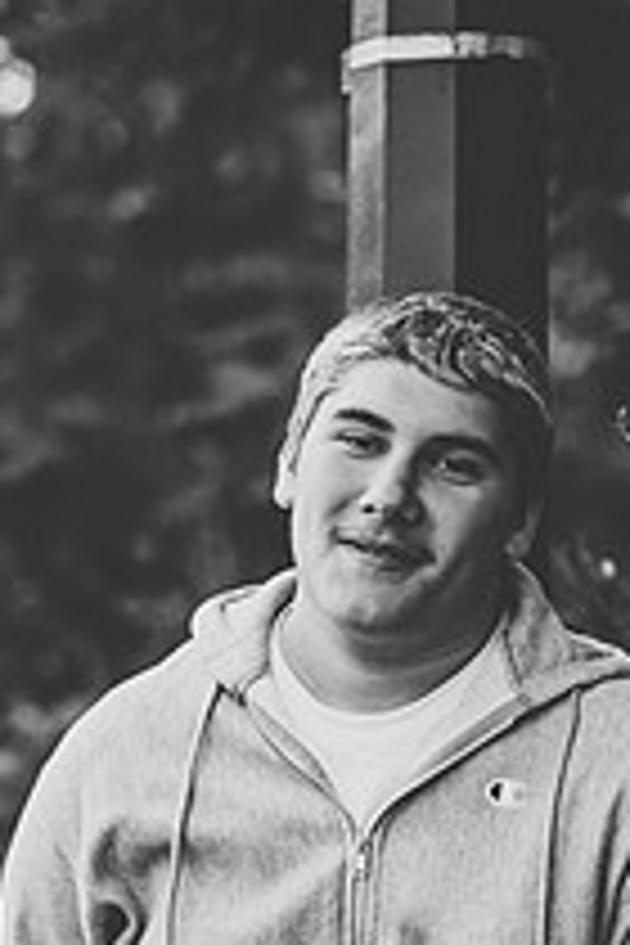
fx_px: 5066
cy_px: 747
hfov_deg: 7.1
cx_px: 364
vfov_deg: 10.6
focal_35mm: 193
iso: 1600
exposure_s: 1/400
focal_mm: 90
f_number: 2.8
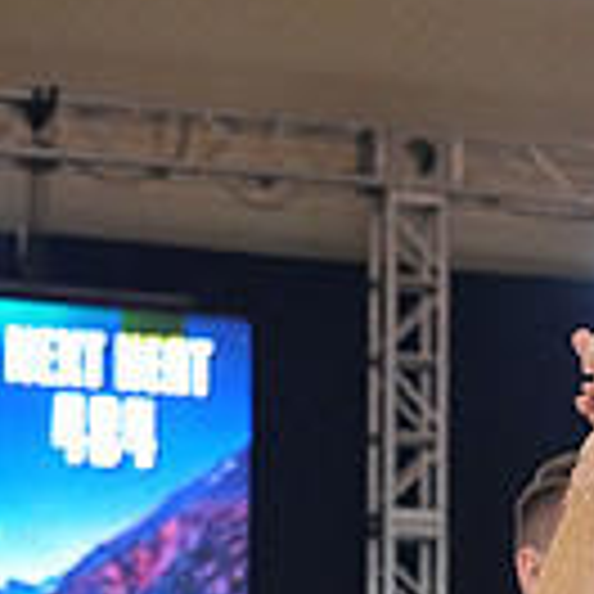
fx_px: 3630
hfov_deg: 9.2
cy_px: 1161
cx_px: 722
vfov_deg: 8.9
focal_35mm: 187
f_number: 3.5
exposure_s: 1/500
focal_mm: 50
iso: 3200
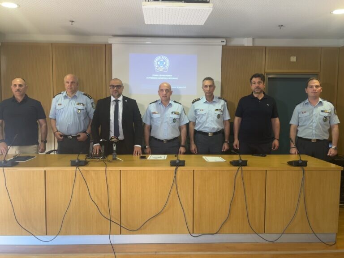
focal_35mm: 26
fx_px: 258
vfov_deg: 53.1
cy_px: 129
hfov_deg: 67.3
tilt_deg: -3.2
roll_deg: -0.1
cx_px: 172
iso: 160
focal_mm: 5.1
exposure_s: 1/50
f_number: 1.6
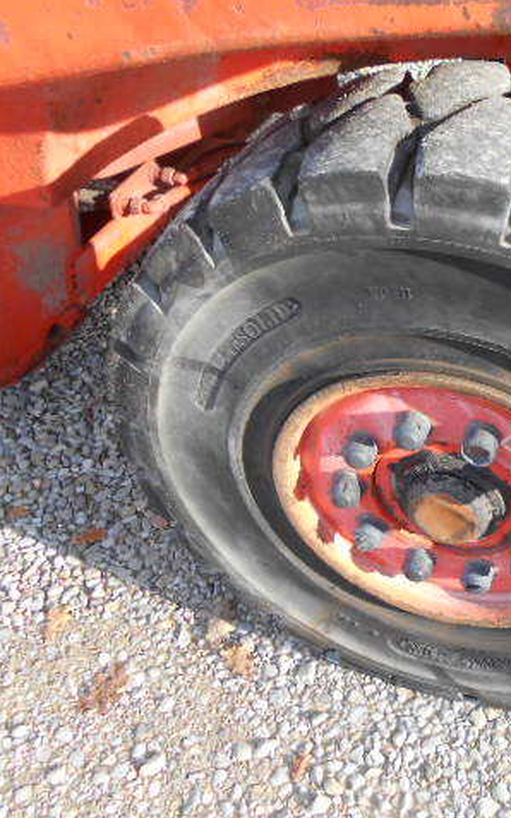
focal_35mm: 37
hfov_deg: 32.6
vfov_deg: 52.8
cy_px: 410
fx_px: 825
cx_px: 465
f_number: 3.2
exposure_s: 1/125
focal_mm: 4.6
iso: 80
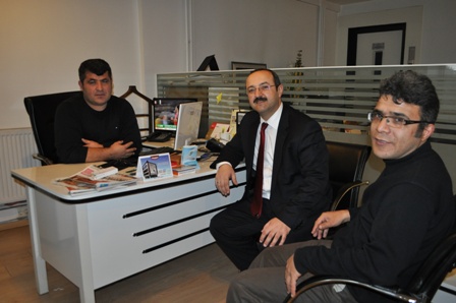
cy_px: 152
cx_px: 228
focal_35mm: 30
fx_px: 380
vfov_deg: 43.5
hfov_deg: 62.0
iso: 800
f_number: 3.8
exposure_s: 1/60
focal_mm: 20
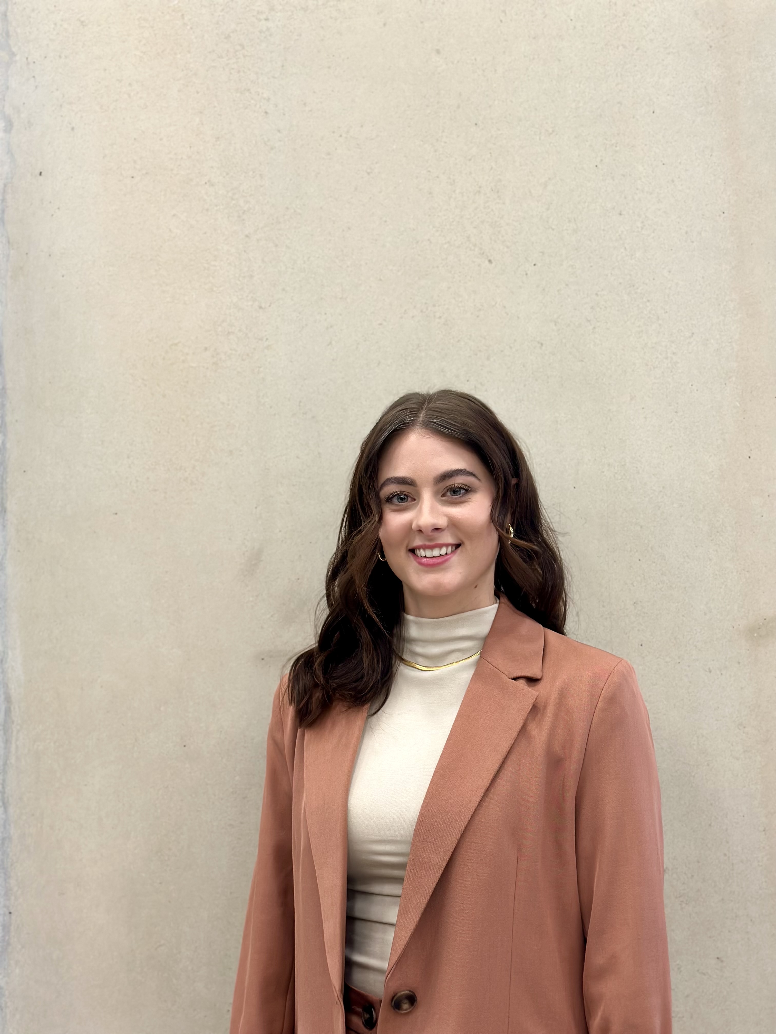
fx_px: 1435
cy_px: 517
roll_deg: +0.1
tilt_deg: +4.5
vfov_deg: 39.7
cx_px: 388
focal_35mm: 48
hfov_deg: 30.3
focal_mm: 6.86
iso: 160
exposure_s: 1/50
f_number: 1.78
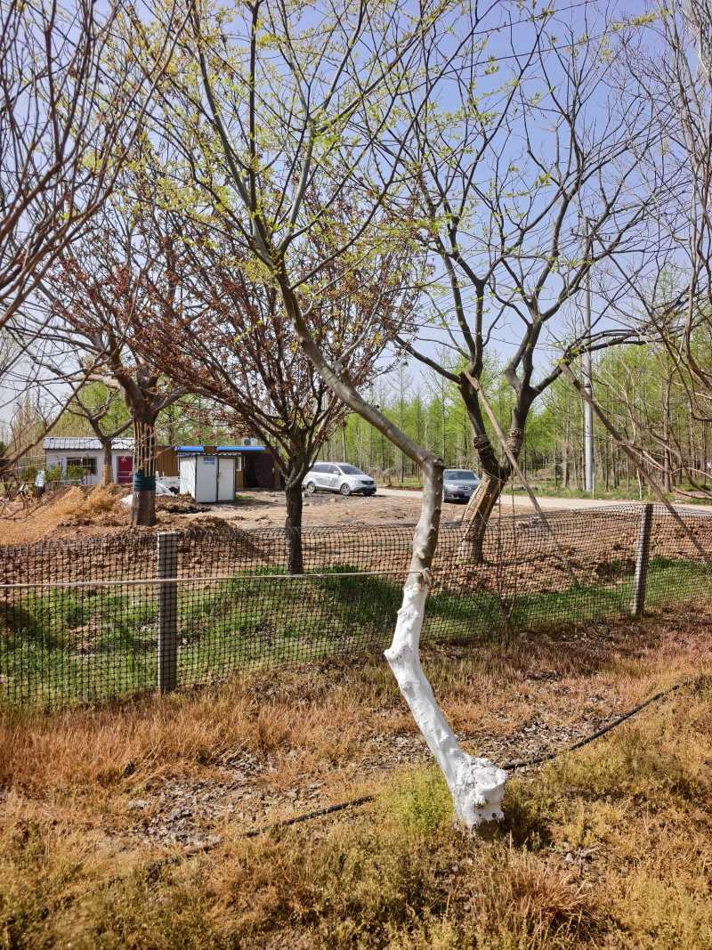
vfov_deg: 73.9
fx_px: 631
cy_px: 475
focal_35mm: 23
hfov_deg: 58.9
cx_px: 356
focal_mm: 5.6
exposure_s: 1/2000
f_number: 1.57
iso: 72
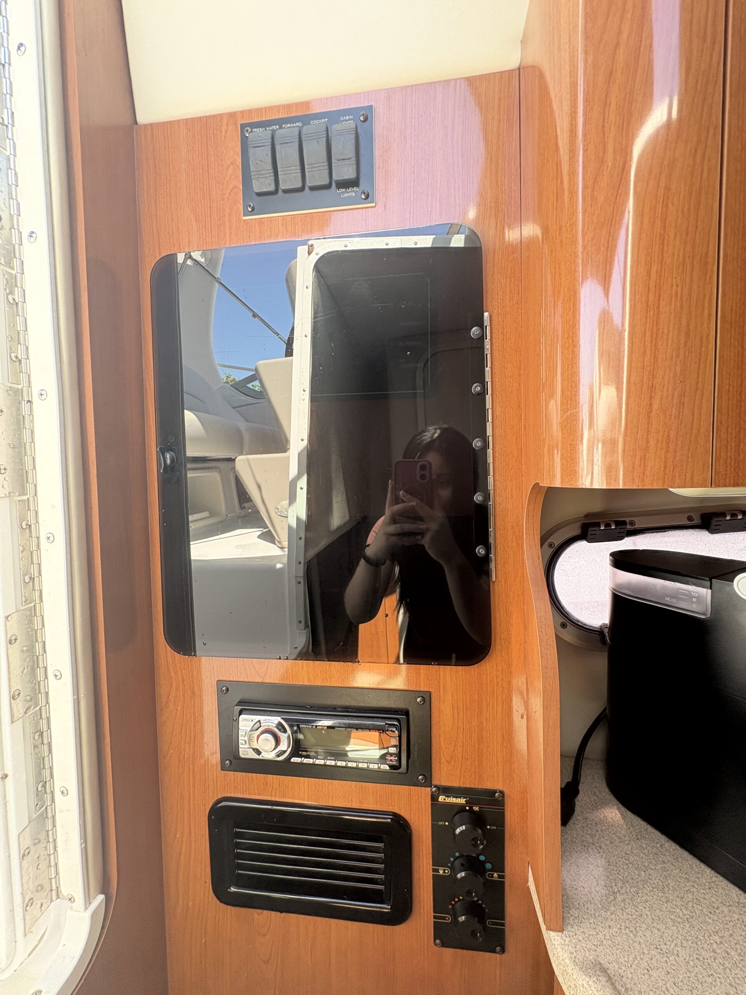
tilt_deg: -3.4
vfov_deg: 102.1
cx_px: 373
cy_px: 498
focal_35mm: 14
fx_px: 402
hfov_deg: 85.7
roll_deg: +0.0
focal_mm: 2.22
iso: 125
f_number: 2.2
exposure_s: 1/99
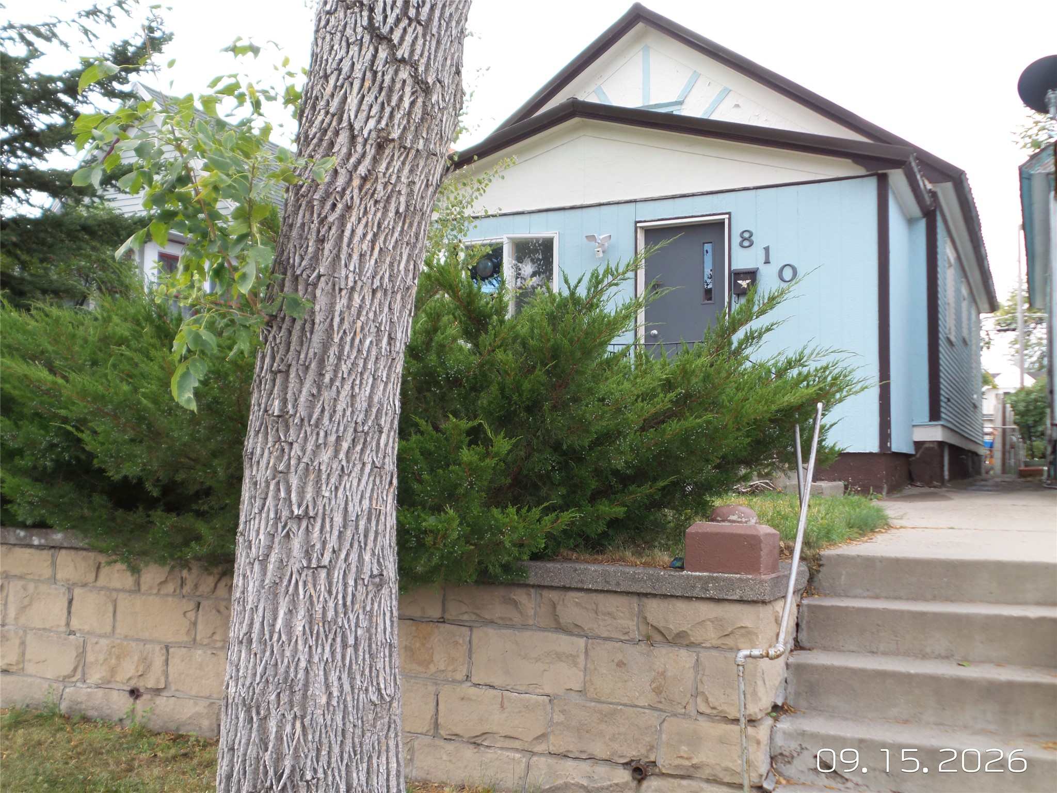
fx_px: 1038
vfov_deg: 41.8
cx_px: 528
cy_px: 396
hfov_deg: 54.0
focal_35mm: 34
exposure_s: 1/60
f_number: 3.8
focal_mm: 6.2
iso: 100
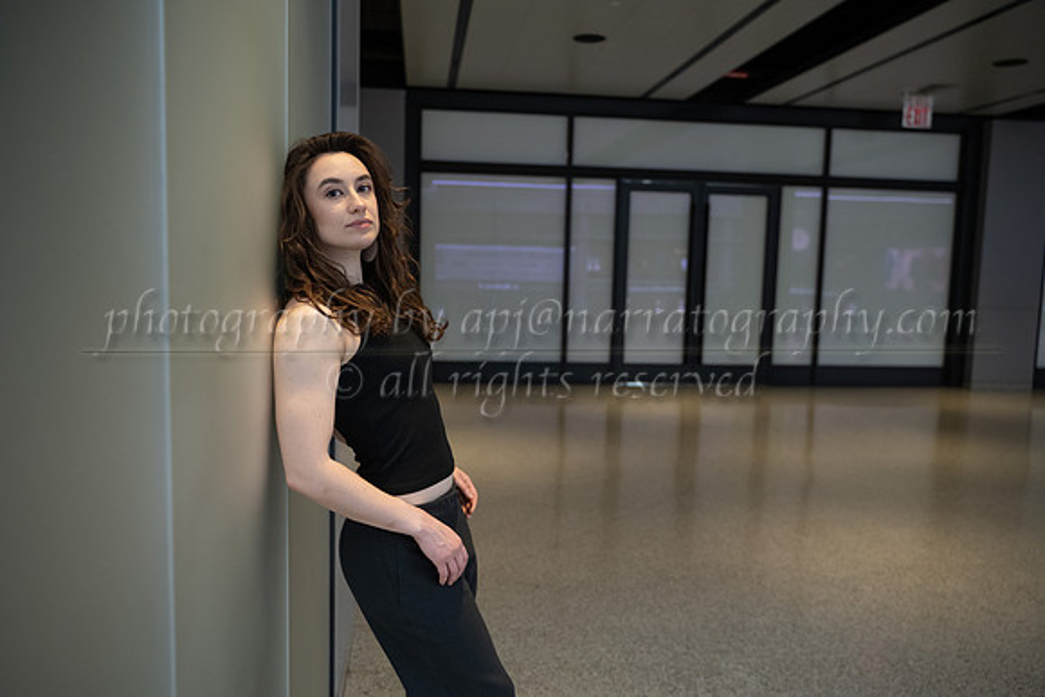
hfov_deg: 65.5
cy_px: 348
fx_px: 813
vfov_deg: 46.4
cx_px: 522
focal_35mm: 28
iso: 1600
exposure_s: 1/800
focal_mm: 28
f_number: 2.8
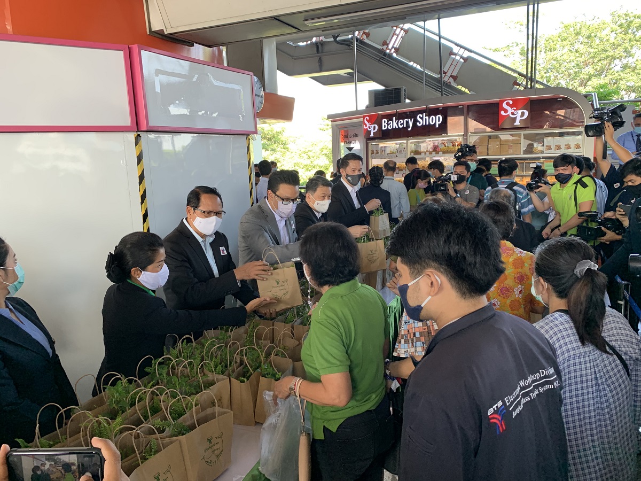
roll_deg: +2.5
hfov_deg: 67.3
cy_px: 240
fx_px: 481
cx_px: 320
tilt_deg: -11.1
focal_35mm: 26
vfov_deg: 53.1
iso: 100
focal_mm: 4.25
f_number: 1.8
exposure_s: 1/121
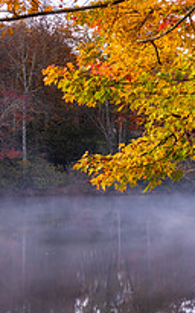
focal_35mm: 98
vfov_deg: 21.2
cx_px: 402
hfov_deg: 11.8
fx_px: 834
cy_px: 175
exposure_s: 3
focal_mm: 34
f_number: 13
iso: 64
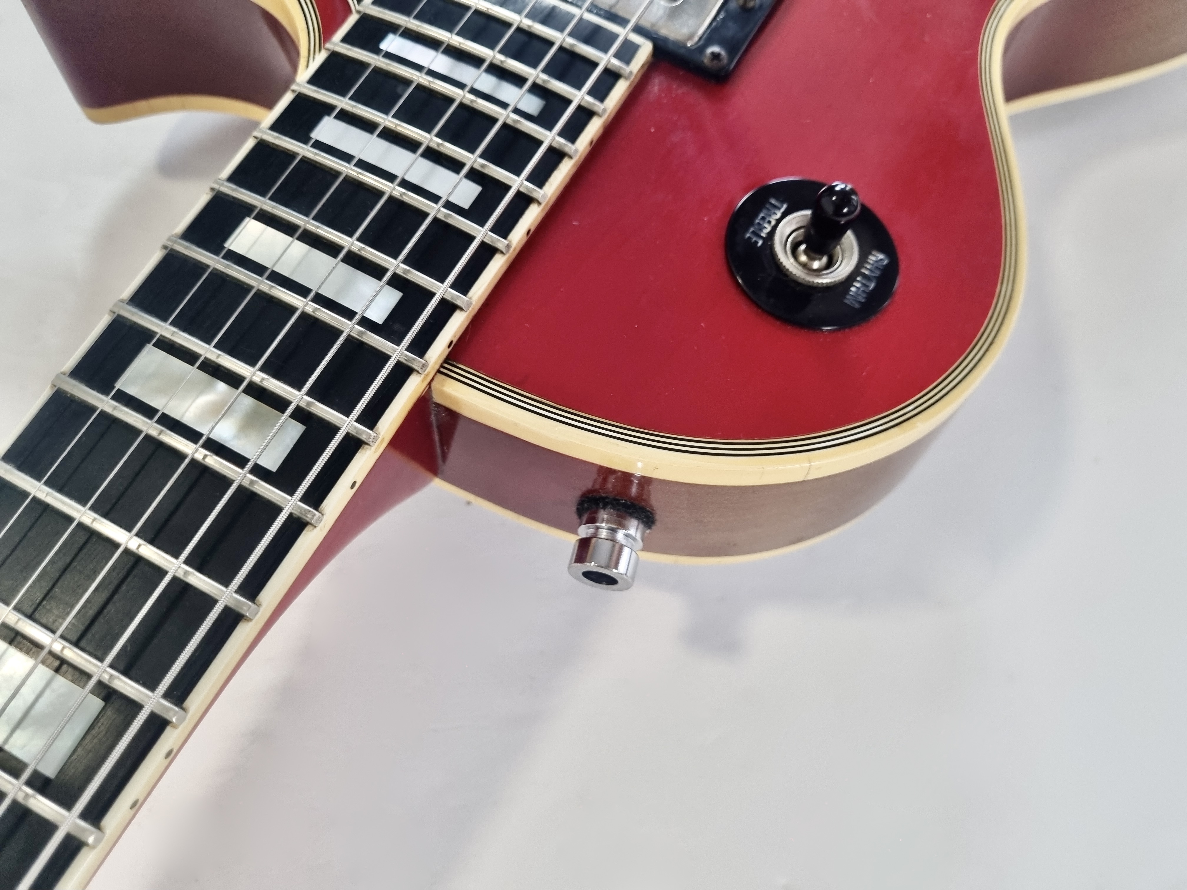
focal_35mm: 26
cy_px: 445
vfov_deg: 53.1
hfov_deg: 67.3
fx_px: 892
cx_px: 594
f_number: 1.8
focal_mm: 5.4
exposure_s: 1/100
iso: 200
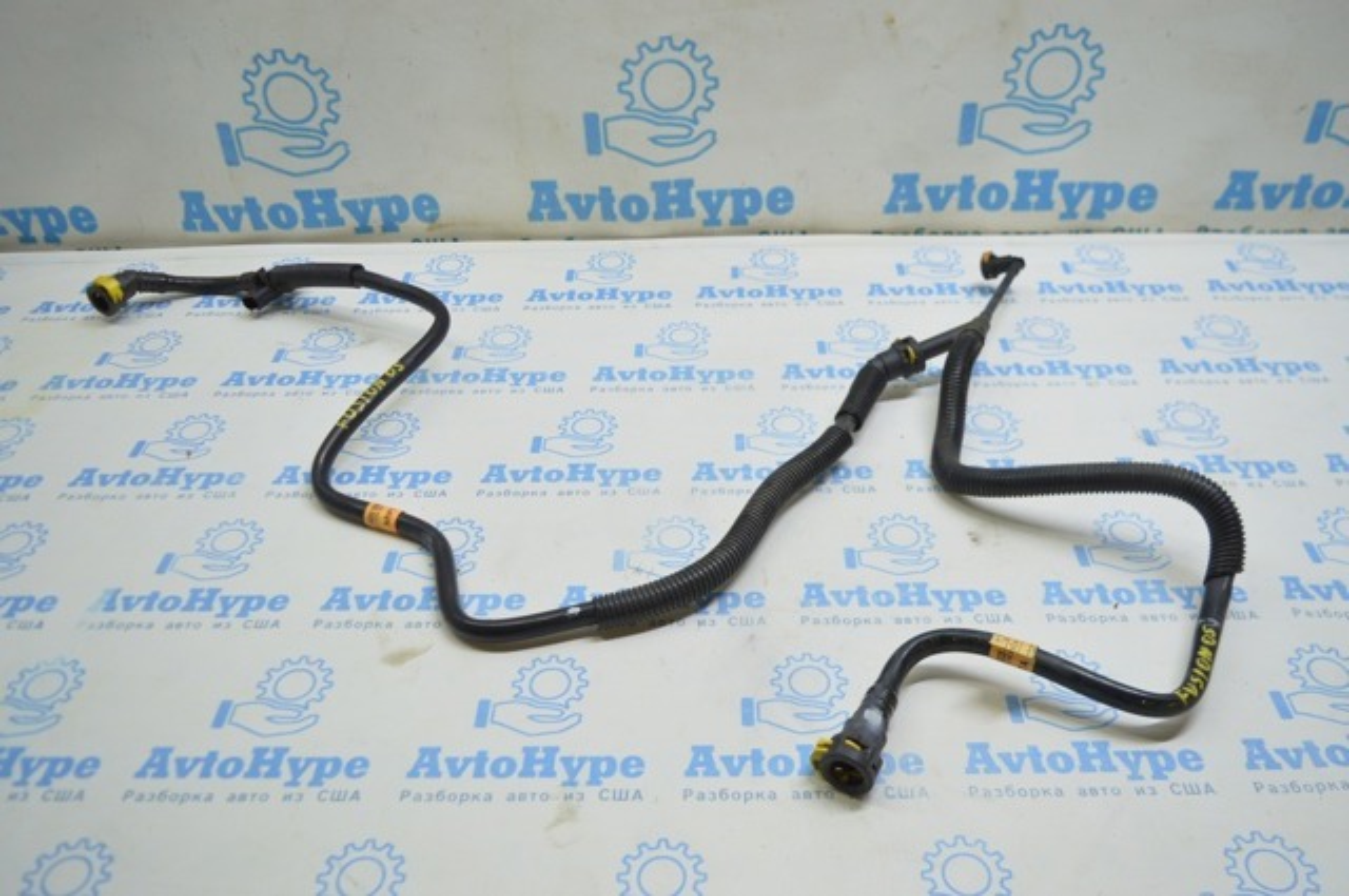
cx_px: 674
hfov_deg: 62.0
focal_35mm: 30
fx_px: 1123
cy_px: 448
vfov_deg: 43.5
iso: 400
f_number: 3.8
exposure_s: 1/60
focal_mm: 20
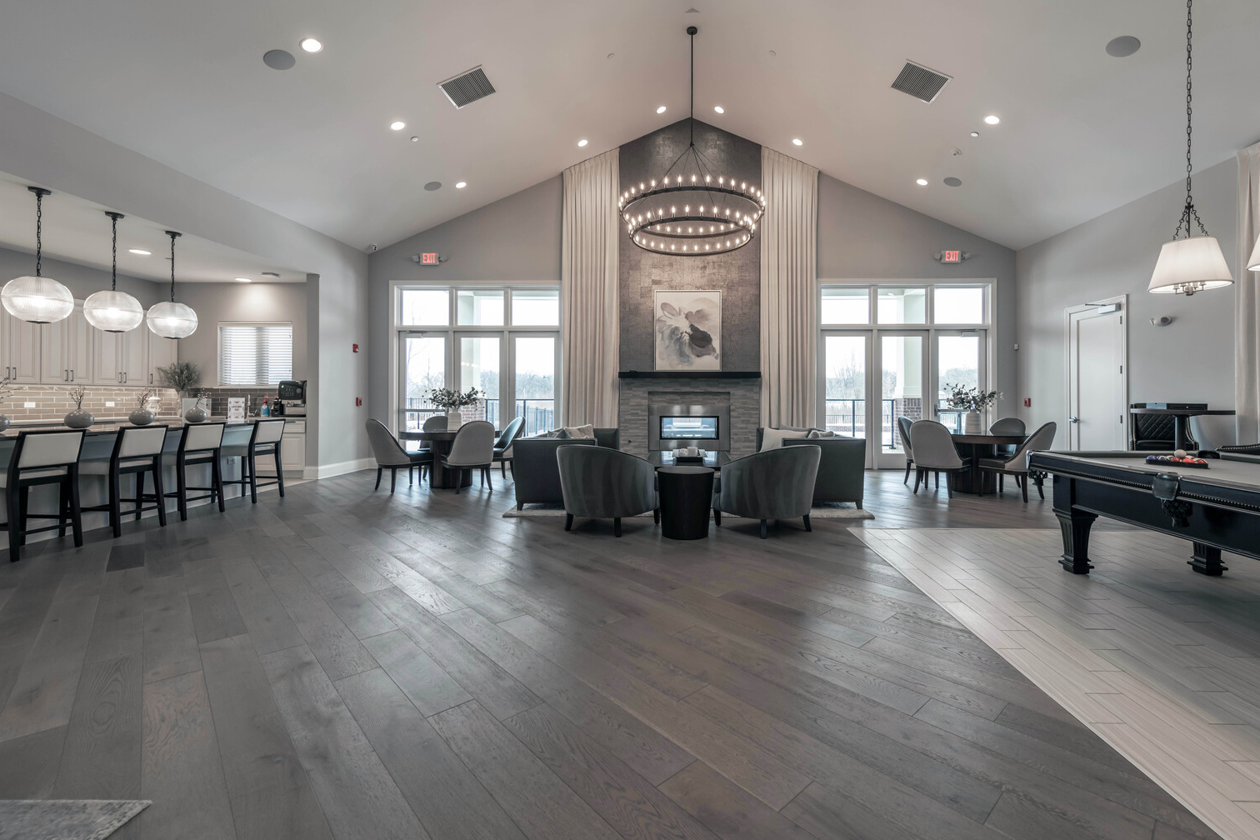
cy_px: 410
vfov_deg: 77.3
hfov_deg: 100.4
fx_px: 525
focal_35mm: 15
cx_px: 644
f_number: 7.1
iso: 200
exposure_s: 1/15
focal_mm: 14
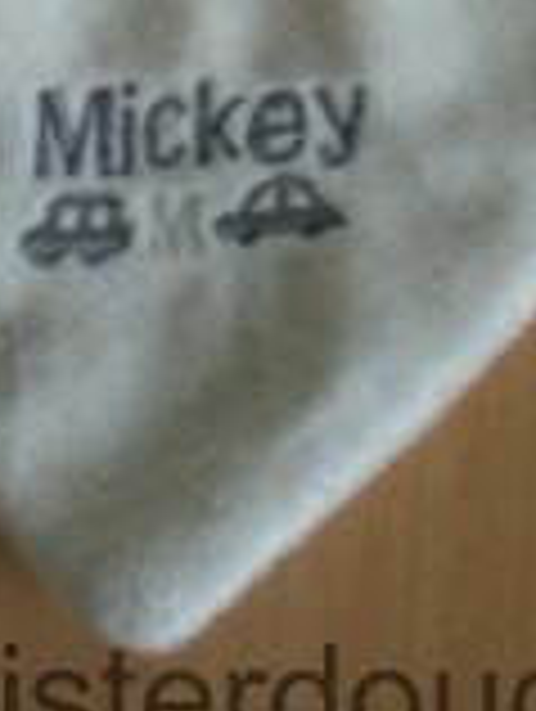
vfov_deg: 14.6
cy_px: -382
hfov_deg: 11.9
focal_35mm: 125
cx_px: 194
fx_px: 2574
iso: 200
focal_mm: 6.3
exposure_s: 1/12.1
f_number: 3.1
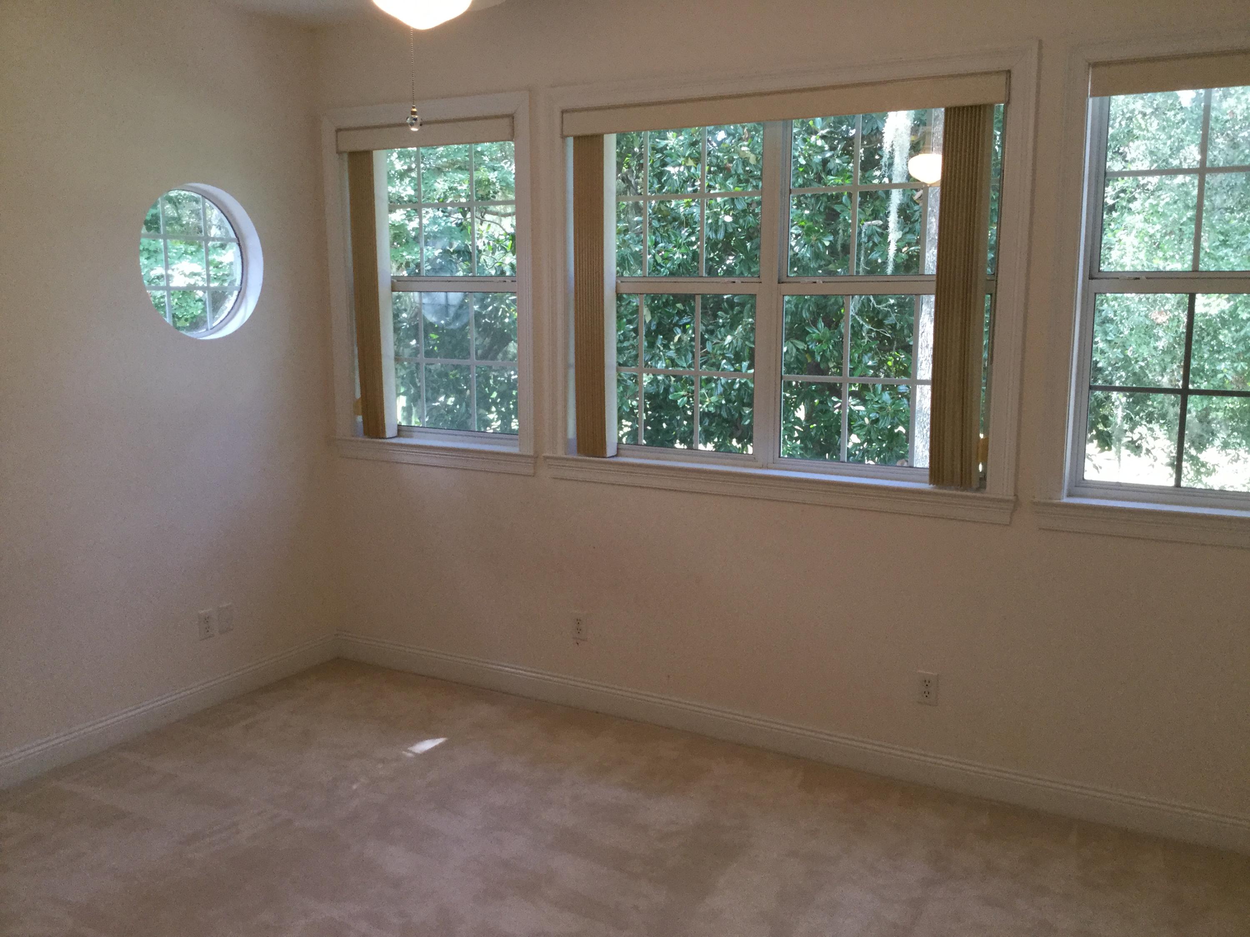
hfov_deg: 58.4
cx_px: 625
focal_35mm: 31
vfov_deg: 45.4
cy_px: 468
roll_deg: -0.8
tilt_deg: -7.7
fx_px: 1119
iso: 40
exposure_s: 1/30
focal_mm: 3.3
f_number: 2.4
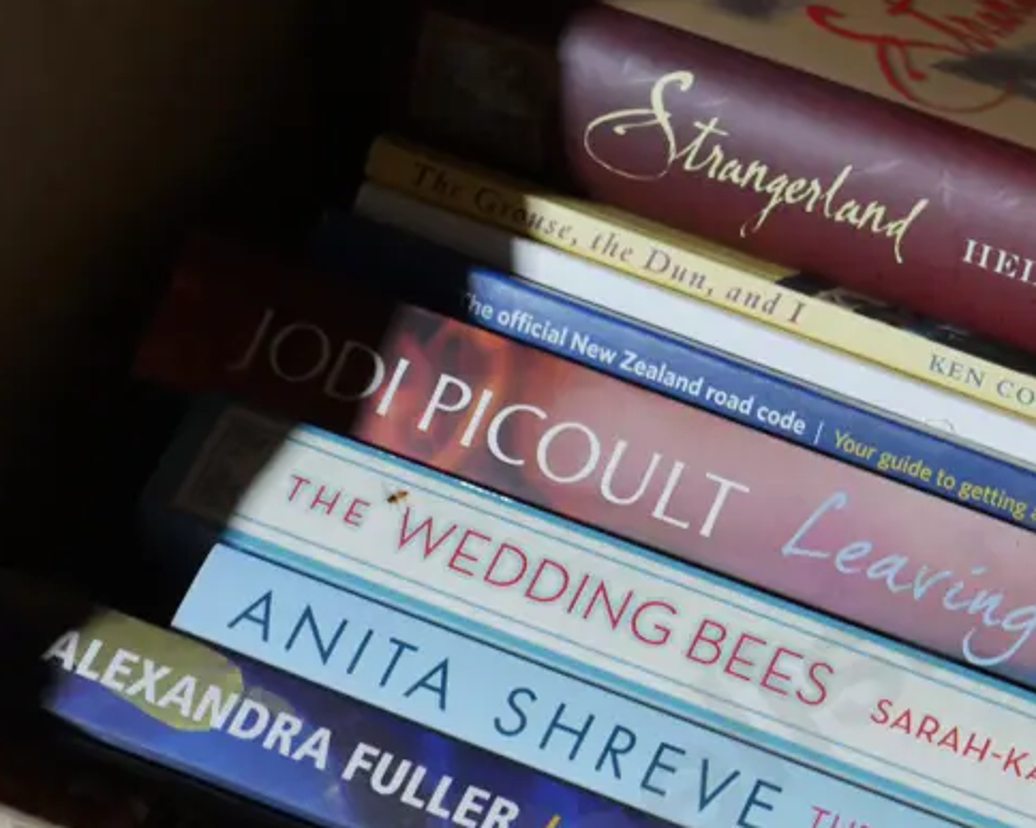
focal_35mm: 128
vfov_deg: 12.0
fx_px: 3924
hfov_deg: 14.8
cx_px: 1032
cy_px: 538
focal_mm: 31
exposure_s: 1/80
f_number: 5.4
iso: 1250
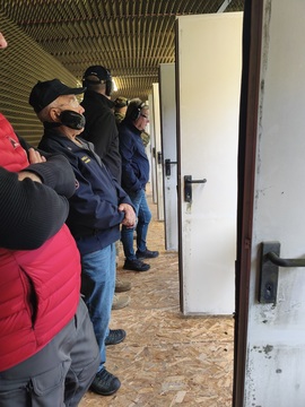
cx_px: 152
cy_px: 204
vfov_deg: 73.9
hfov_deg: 58.9
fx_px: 270
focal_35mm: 23
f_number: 1.65
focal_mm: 6.14
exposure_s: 1/100
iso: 400
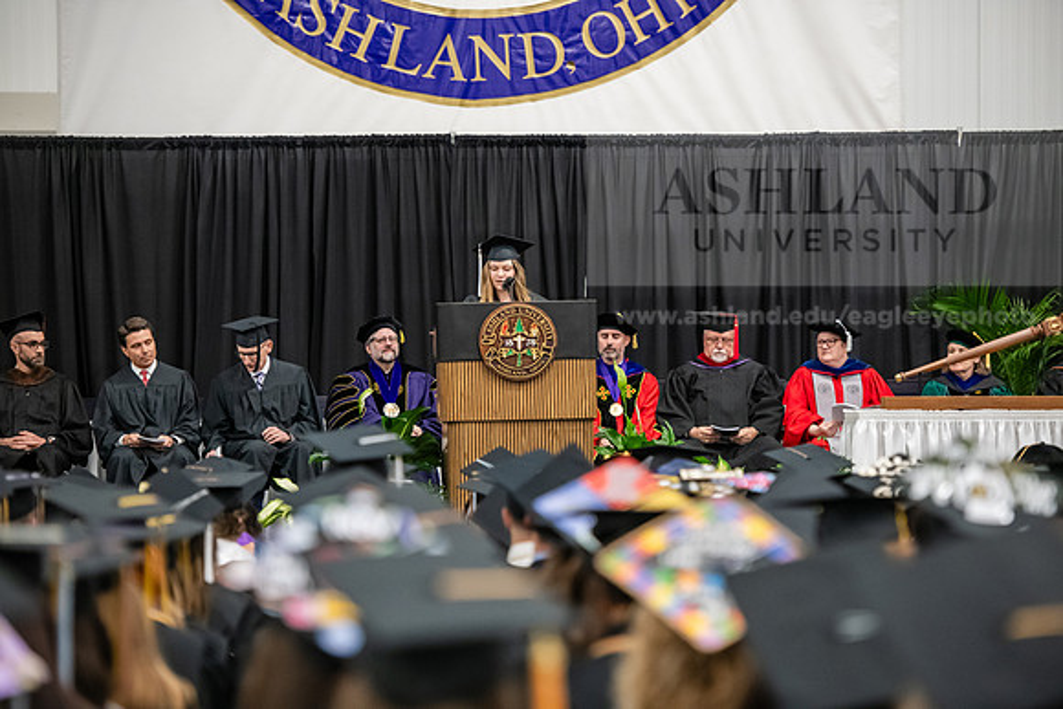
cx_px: 532
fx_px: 4135
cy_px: 354
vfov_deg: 9.8
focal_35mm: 140
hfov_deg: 14.7
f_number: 3.2
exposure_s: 1/200
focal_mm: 140
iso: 3200
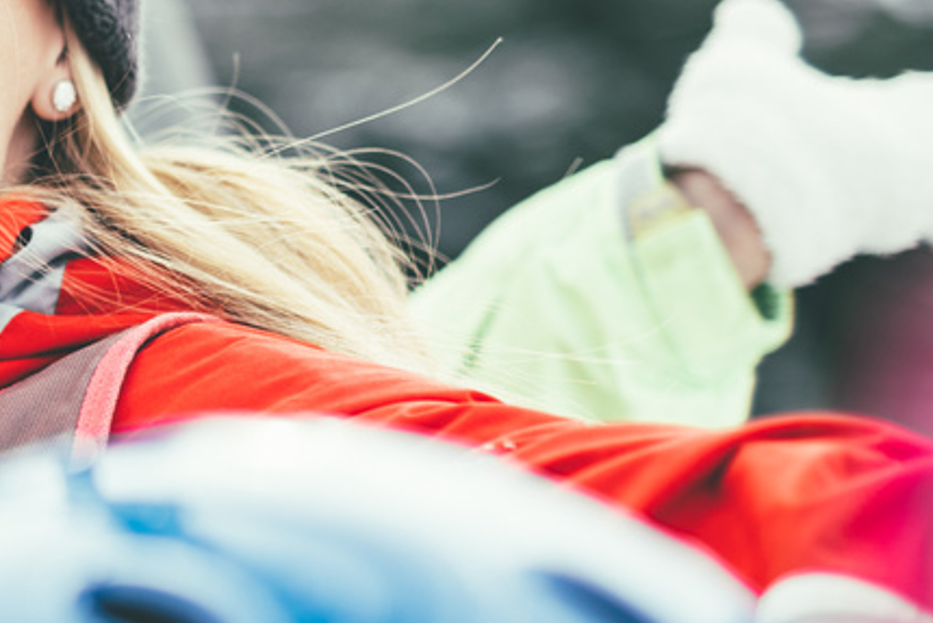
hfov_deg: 10.4
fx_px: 4874
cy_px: 219
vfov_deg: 7.3
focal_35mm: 188
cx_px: -668
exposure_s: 1/640
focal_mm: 50
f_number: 1.8
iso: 100
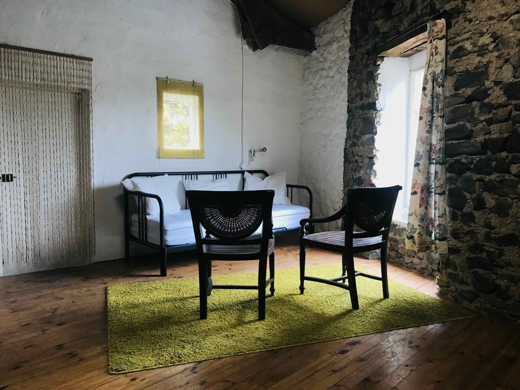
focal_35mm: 28
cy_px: 195
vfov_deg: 49.7
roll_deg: +0.5
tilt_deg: -5.5
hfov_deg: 63.4
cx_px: 260
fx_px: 421
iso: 25
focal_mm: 3.99
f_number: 1.8
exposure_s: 1/33
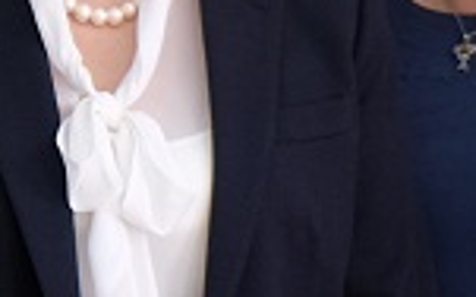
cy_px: 9
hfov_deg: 3.3
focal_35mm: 641
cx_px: 164
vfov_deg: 2.0
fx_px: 8306
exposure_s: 1/60
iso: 400
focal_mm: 52.7
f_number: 4
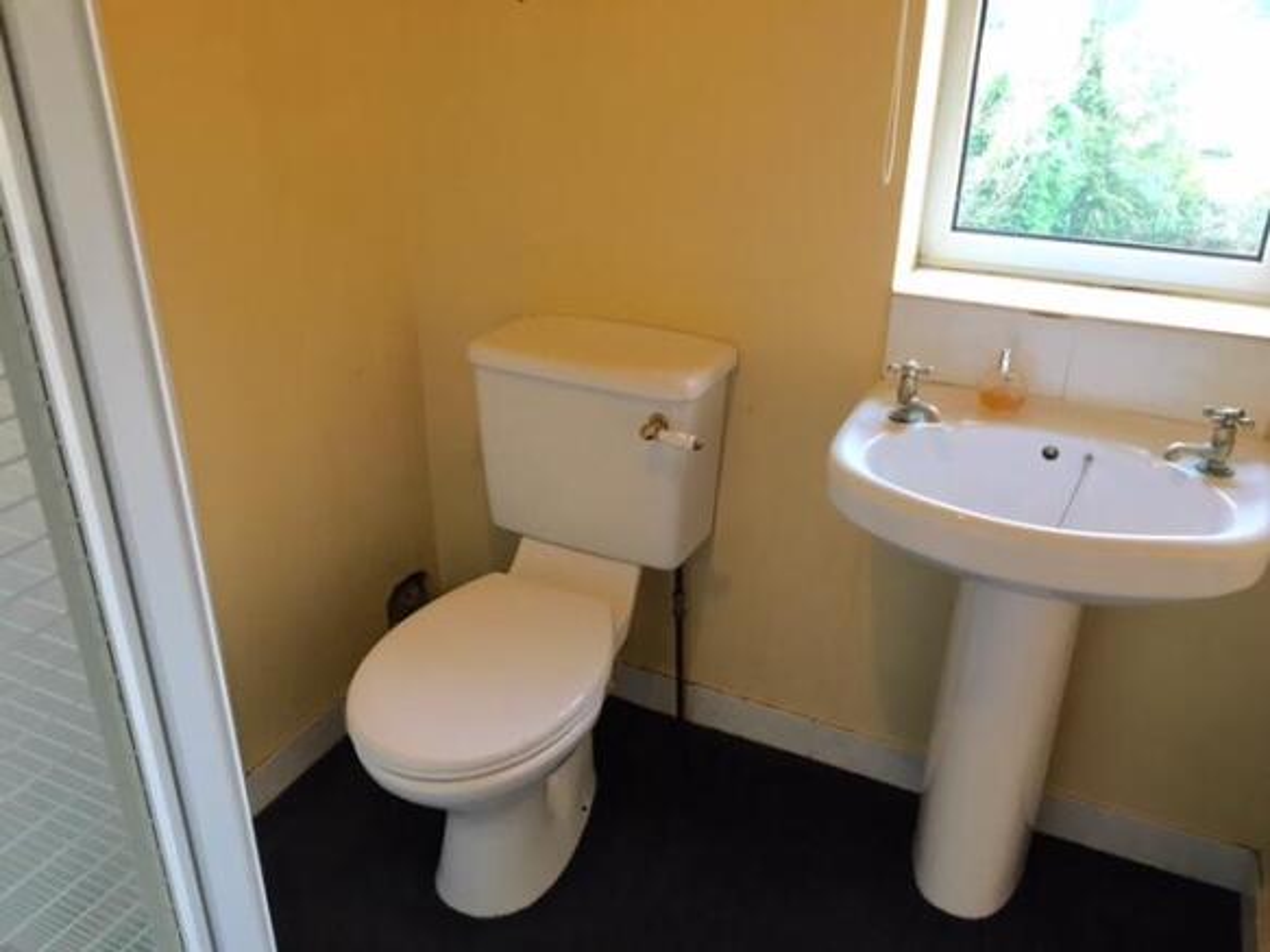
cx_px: 635
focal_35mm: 29
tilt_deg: -26.6
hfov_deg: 61.7
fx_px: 1064
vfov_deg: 48.2
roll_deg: -0.3
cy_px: 476
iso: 80
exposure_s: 1/33
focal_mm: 4.15
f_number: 2.2
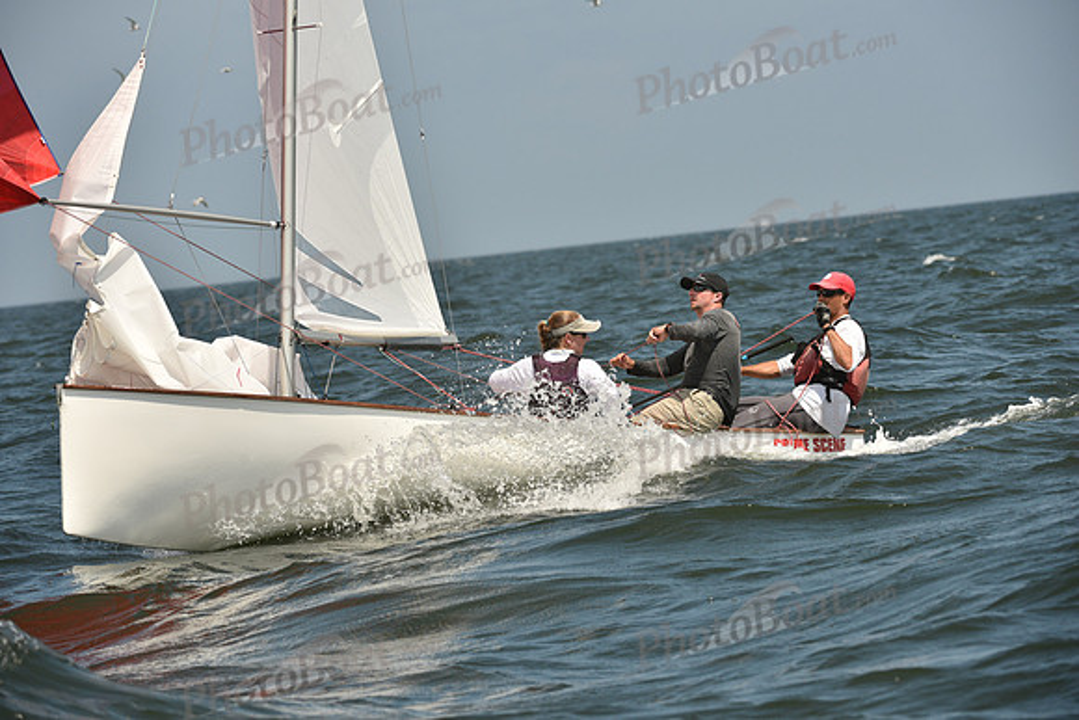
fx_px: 6595
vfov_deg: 6.2
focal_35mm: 220
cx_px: 540
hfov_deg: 9.4
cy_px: 360
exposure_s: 1/1250
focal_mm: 220
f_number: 7.1
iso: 250
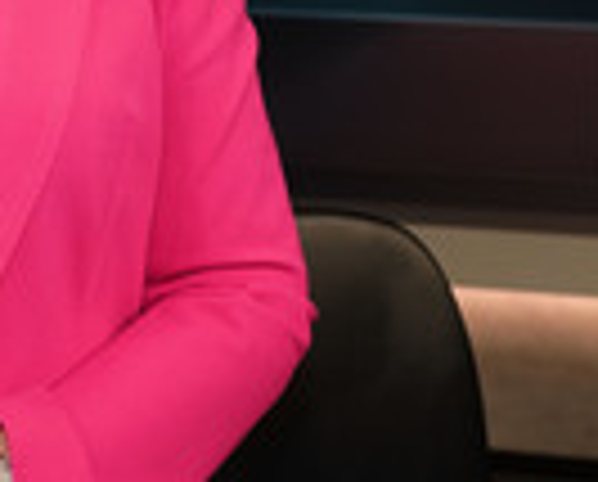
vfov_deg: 14.0
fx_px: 1916
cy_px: -68
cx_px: -142
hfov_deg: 16.9
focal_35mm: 108
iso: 2000
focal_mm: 34
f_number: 5
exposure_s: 1/160
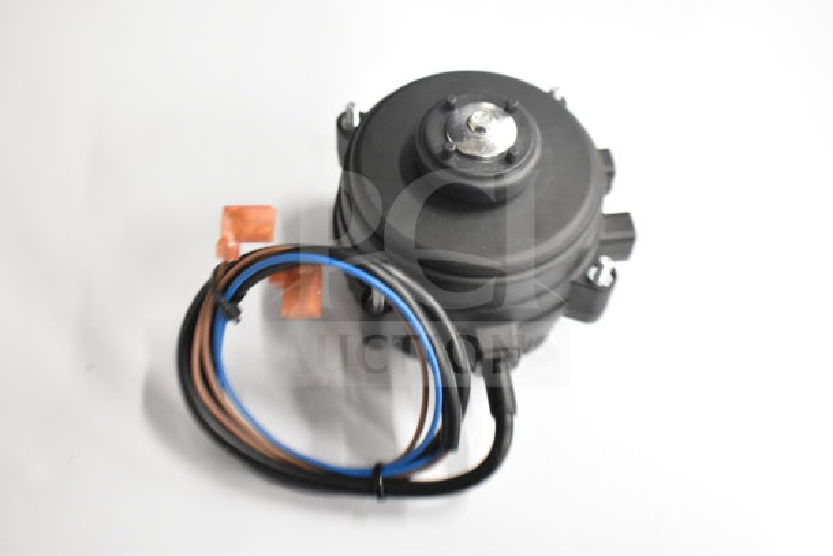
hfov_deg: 46.4
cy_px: 278
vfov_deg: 31.9
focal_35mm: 42
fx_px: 972
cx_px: 416
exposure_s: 1/50
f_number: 4.2
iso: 5000
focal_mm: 28
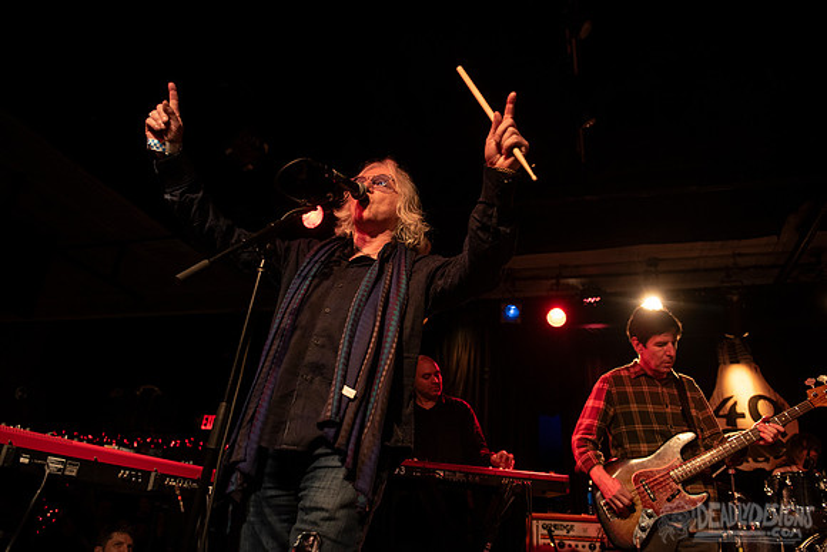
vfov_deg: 53.2
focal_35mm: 24
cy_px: 276
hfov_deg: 73.7
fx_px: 551
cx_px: 414
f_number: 3.2
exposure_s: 1/200
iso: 2000
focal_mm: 24
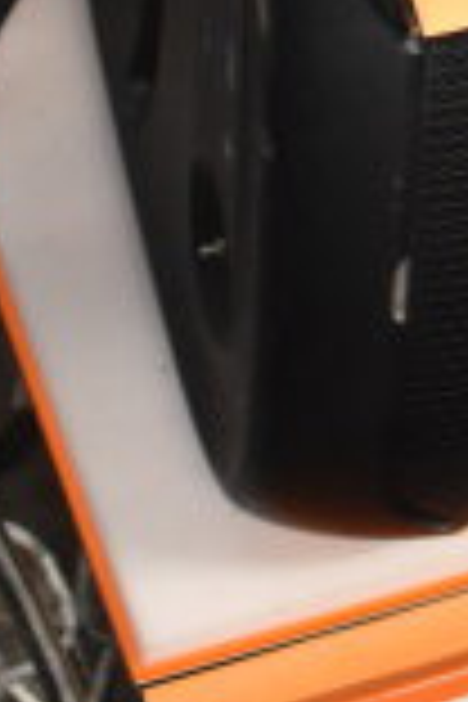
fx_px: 3081
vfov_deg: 11.9
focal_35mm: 158
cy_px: -587
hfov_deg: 8.1
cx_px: 1094
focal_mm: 18
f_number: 3.5
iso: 1400
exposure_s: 1/30
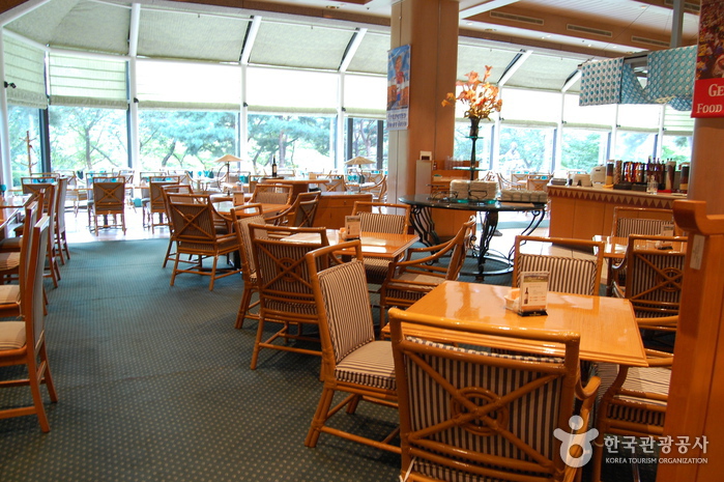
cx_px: 362
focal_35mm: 27
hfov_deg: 67.4
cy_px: 241
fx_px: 543
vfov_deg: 47.9
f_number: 6.3
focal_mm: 18
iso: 800
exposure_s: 1/13
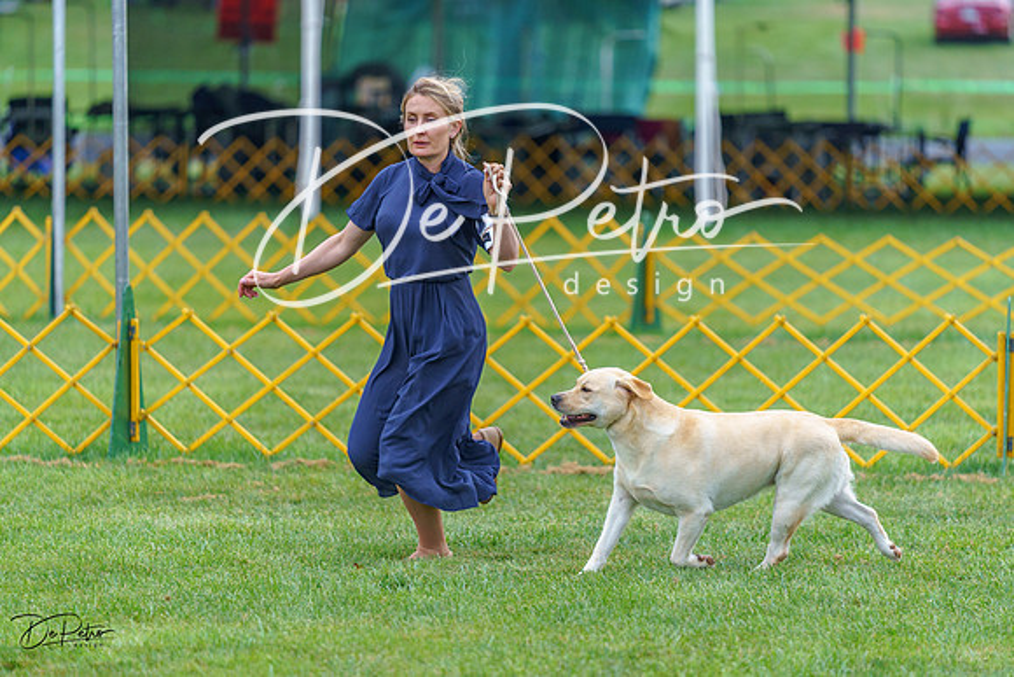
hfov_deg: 10.3
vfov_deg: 6.9
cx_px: 507
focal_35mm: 200
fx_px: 5634
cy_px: 338
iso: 640
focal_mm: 200
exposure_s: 1/640
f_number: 2.8
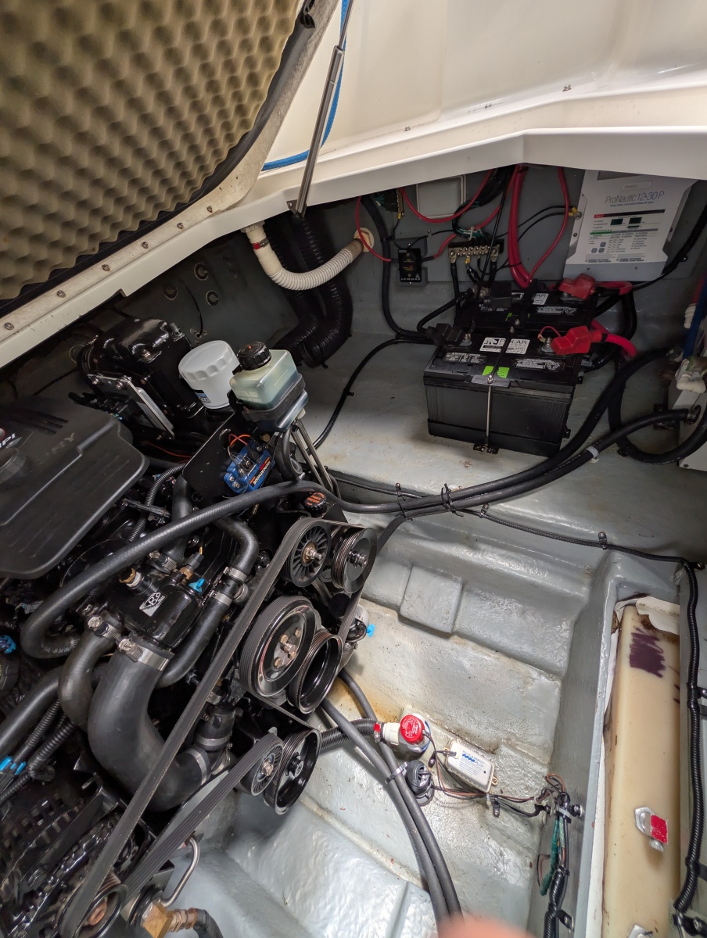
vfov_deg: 110.4
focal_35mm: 12
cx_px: 354
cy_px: 469
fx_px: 326
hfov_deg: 94.7
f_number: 1.7
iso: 53
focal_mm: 2.02
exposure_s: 1/398
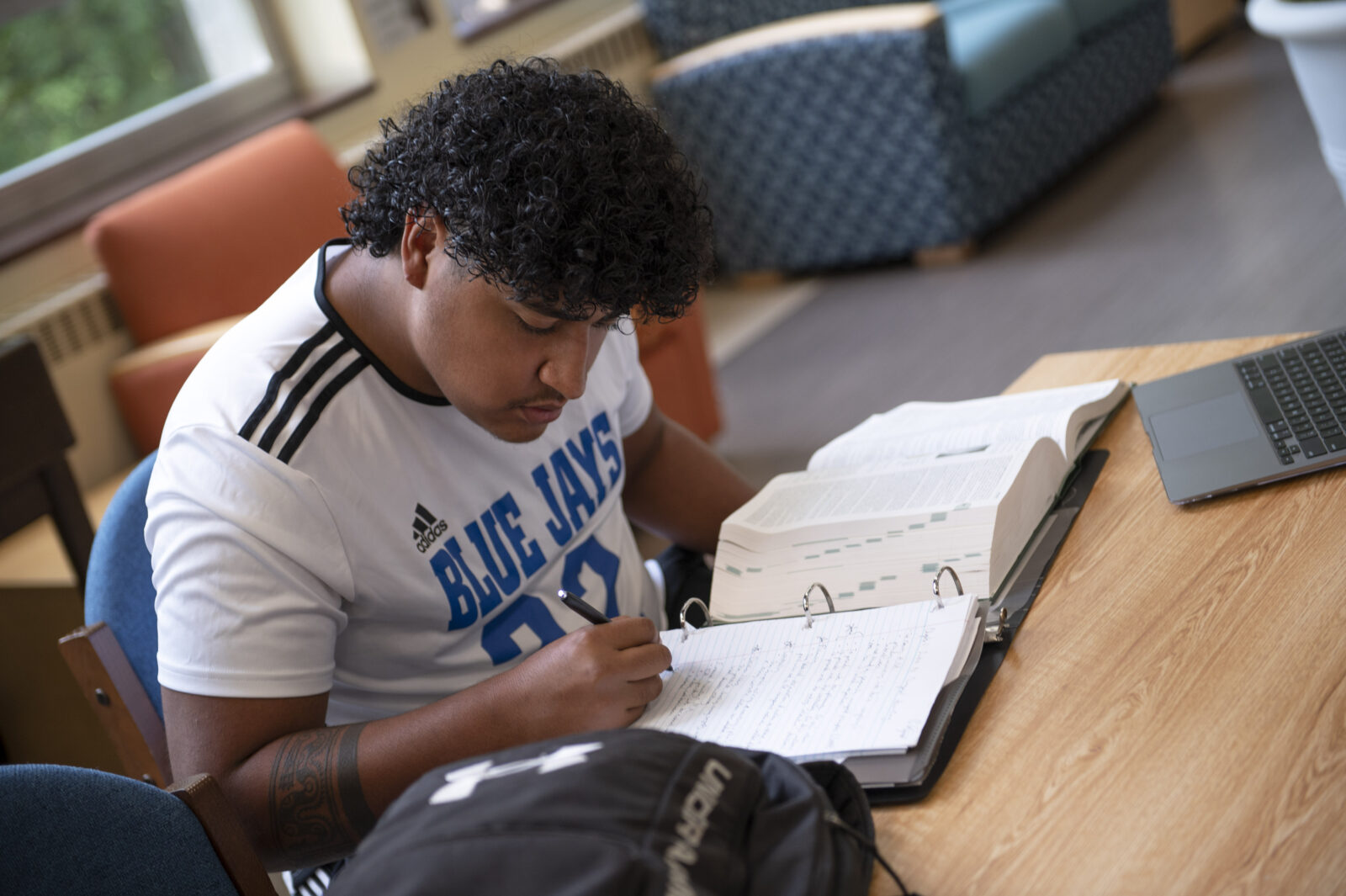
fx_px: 2466
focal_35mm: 66
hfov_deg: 30.5
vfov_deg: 20.6
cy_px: 448
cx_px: 673
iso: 500
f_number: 2.8
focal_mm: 66
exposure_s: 1/60
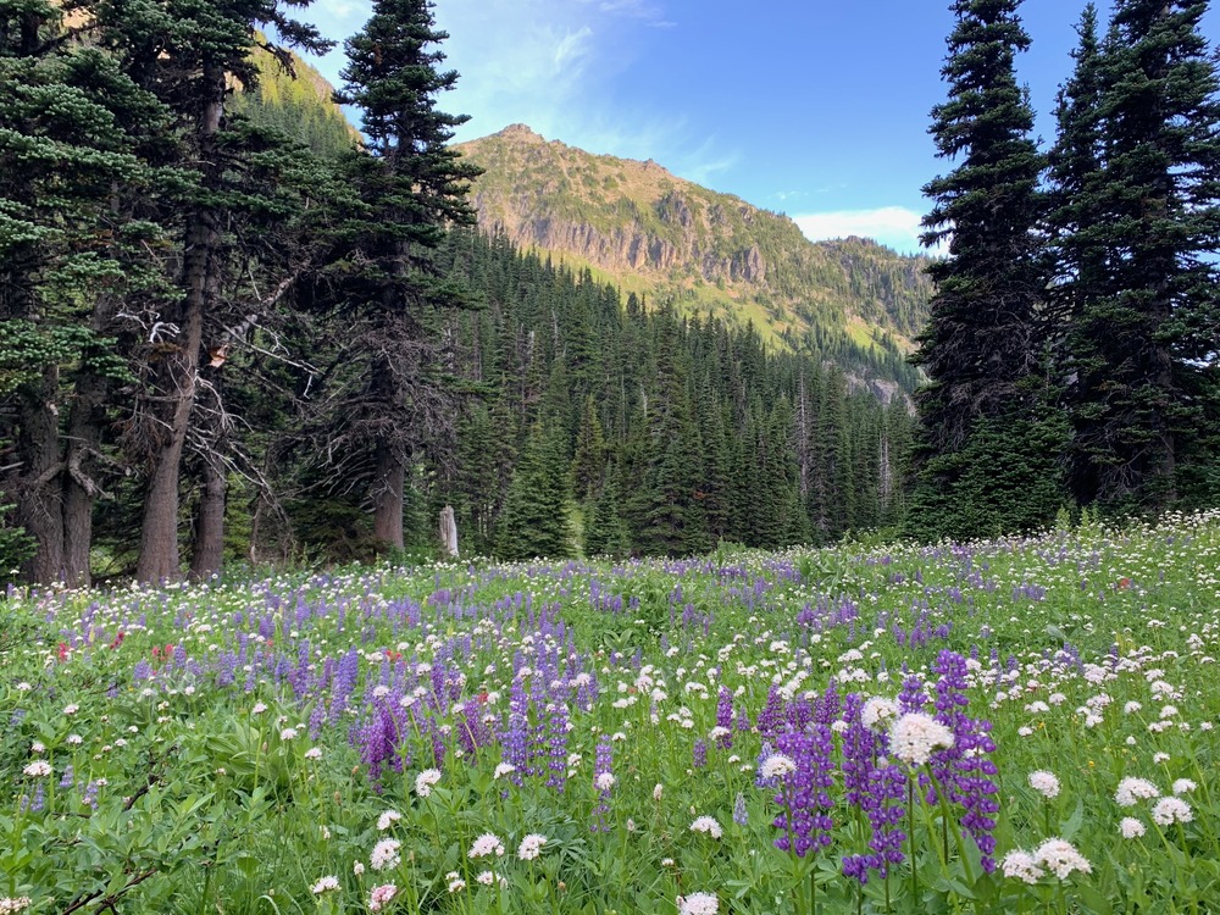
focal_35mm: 26
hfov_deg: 67.3
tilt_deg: -0.3
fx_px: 916
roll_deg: -1.4
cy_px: 458
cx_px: 610
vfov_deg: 53.1
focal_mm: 4.25
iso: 32
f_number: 1.8
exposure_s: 1/122
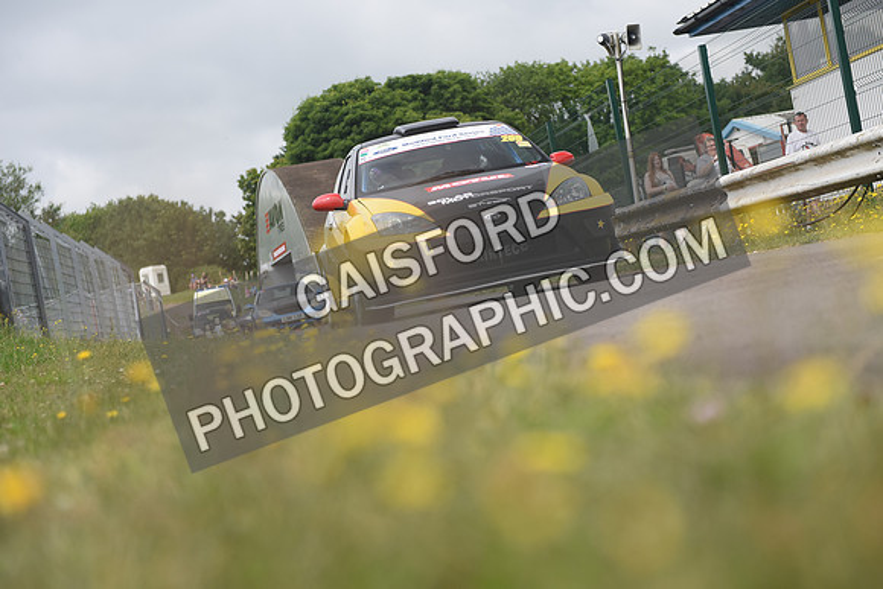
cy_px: 294
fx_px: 1717
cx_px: 442
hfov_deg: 28.8
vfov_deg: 19.5
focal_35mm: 70
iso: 400
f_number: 4
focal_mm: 70
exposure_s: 1/1000
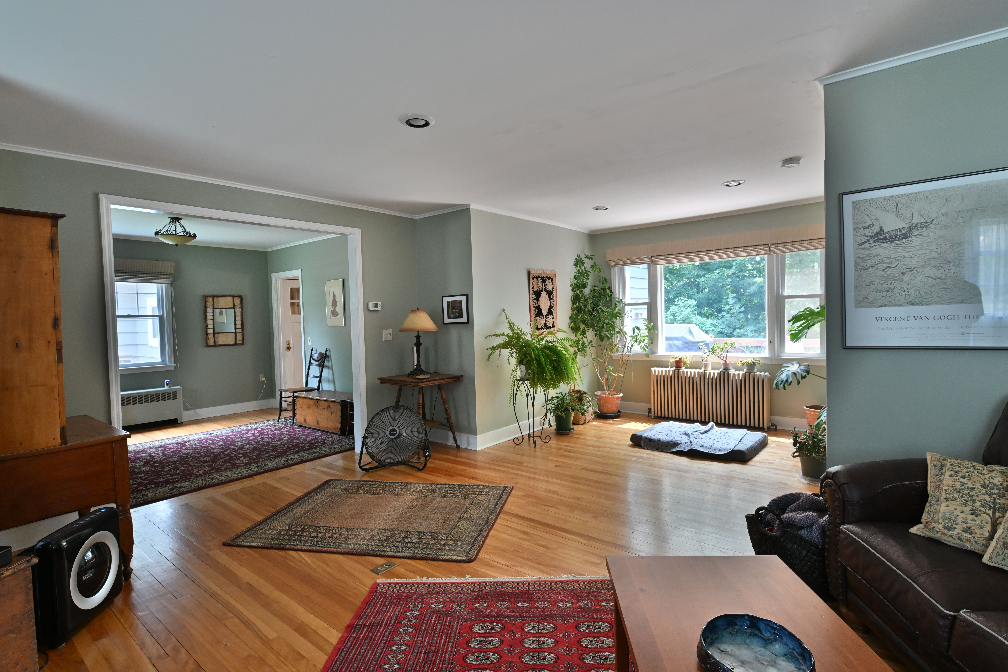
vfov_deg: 67.4
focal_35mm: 18
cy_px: 336
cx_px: 504
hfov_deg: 90.0
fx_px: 504
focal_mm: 18
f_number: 8
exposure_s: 1/30
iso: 1600
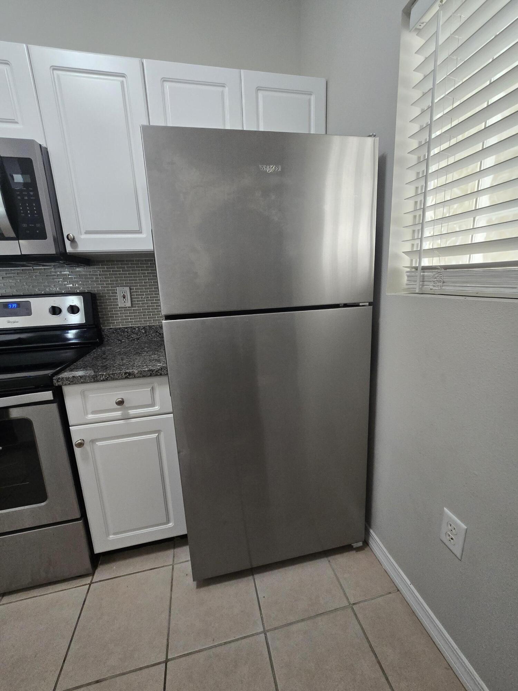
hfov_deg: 89.9
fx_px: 259
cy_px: 346
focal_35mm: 13
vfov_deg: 106.2
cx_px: 259
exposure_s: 1/60
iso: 400
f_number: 2.2
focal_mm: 2.2
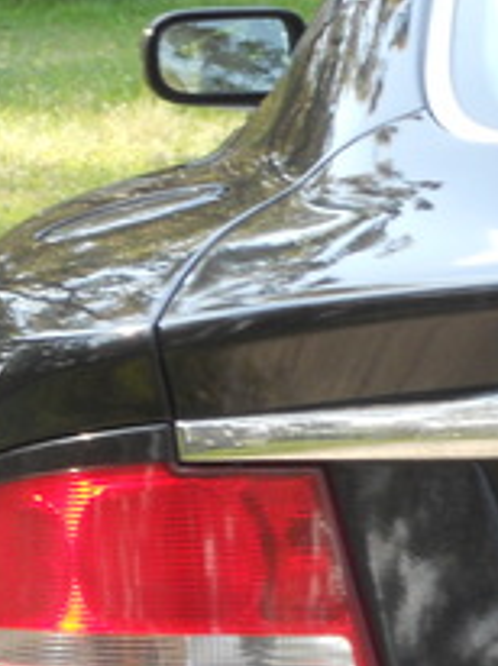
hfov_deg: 5.7
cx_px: 993
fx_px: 4863
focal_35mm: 253
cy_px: 630
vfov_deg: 7.8
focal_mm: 11.7
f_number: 5.3
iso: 80
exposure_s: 1/50
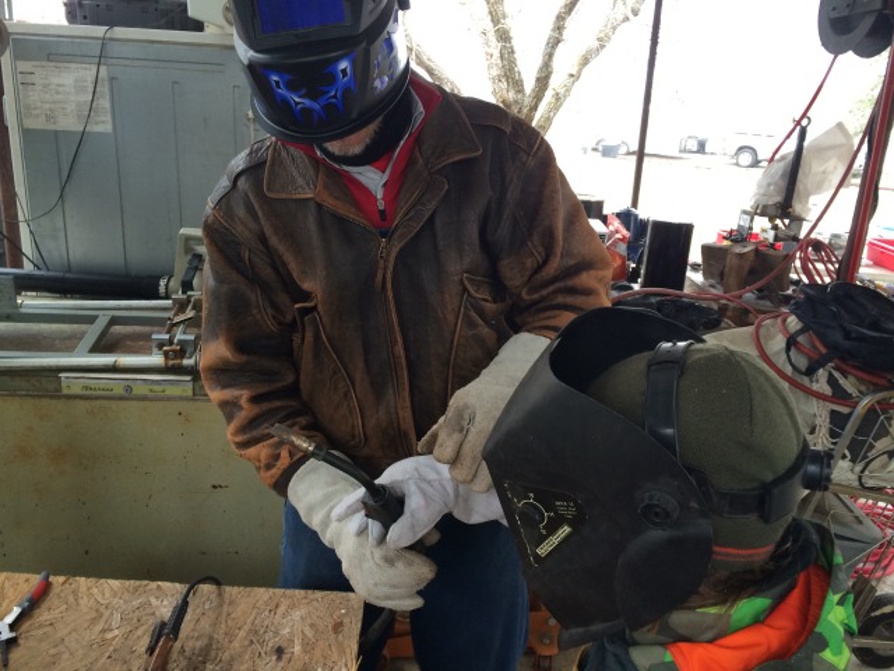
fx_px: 749
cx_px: 447
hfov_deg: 61.7
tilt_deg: -18.8
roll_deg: +0.3
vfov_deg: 48.2
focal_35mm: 29
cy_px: 336
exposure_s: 1/30
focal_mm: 4.15
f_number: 2.2
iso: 40
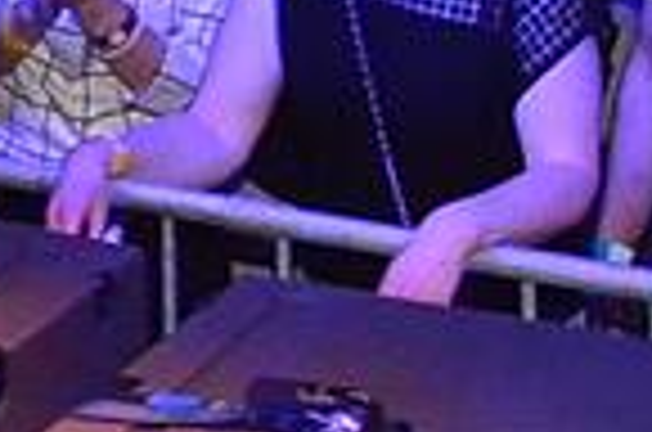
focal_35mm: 201
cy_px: -828
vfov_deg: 6.3
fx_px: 3632
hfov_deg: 9.8
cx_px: -441
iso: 3200
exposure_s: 1/25
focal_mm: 18
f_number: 5.6
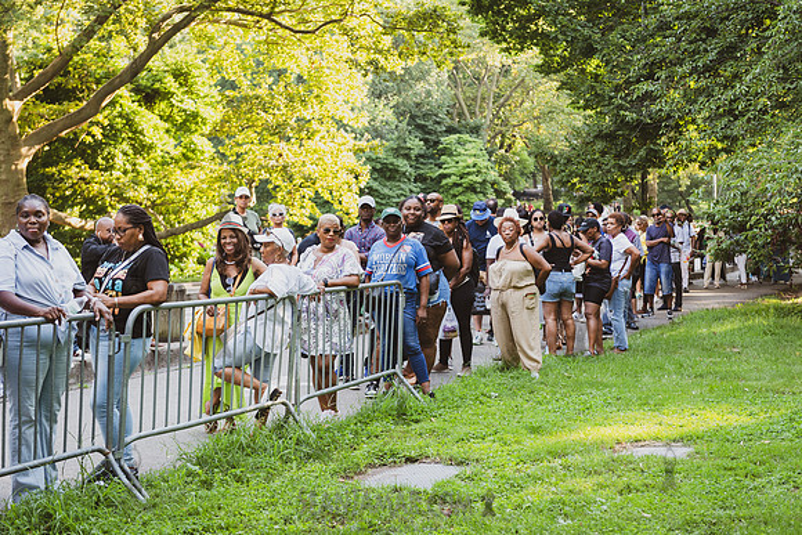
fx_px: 1471
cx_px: 401
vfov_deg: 20.6
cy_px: 268
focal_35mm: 66
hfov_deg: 30.5
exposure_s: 1/200
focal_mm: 66
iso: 500
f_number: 3.5
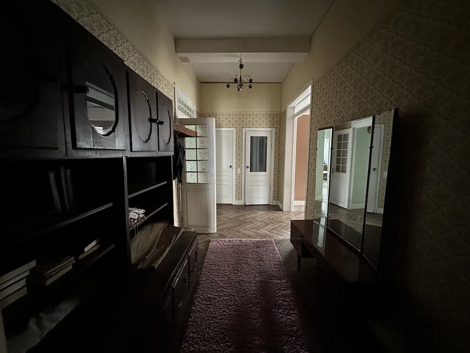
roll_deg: -0.3
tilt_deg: -7.3
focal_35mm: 14
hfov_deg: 102.1
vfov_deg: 85.7
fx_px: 190
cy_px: 176
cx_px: 235
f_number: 2.2
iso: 1600
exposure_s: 1/30
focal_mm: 2.22
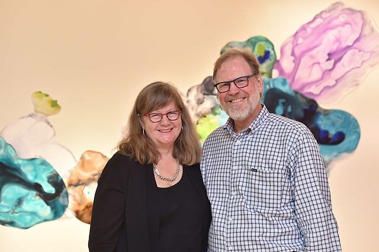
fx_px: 526
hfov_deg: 39.6
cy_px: 126
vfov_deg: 27.0
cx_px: 190
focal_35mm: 50
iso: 640
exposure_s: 1/125
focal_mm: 50
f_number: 4
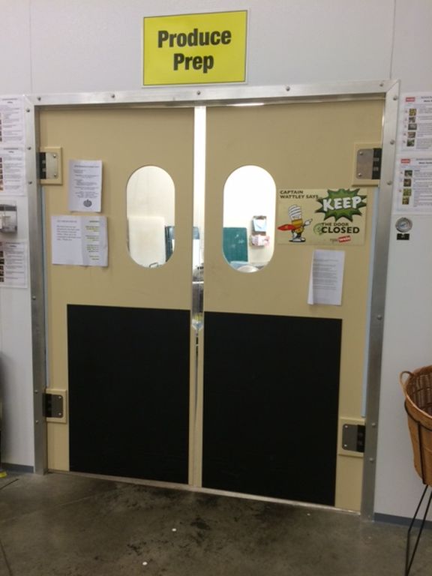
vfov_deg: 61.7
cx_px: 216
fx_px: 483
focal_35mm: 29
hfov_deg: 48.2
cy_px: 288
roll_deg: -0.5
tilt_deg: -6.9
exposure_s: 1/30
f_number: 2.2
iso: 100
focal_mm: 4.15
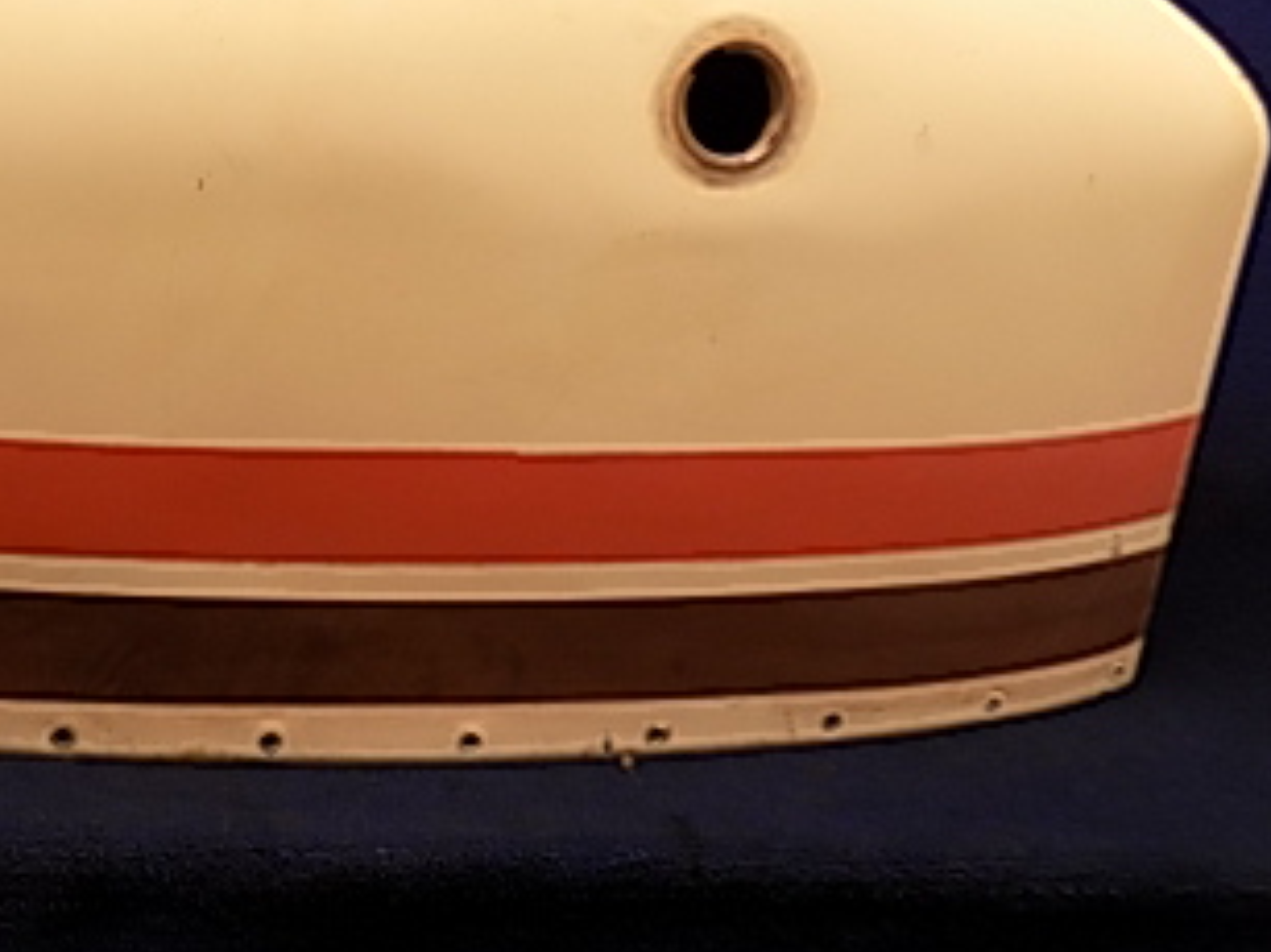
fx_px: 1762
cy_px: 406
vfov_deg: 30.2
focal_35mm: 48
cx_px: -8
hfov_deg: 35.7
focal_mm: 4
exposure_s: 1/40
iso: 80
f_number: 3.1
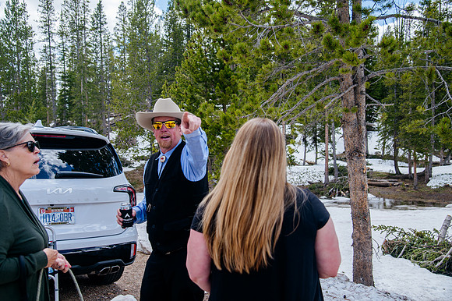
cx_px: 226
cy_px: 150
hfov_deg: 50.7
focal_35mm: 38
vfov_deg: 35.0
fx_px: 477
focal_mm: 38
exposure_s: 1/200
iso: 200
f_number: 5
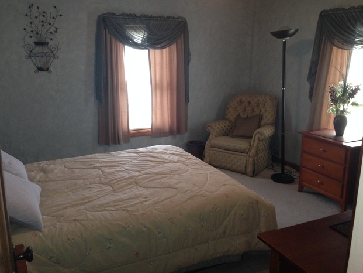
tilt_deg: -14.5
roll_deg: -0.8
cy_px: 134
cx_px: 179
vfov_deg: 41.8
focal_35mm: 34
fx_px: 357
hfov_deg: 53.9
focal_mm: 4.12
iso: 200
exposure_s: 1/20
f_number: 2.4
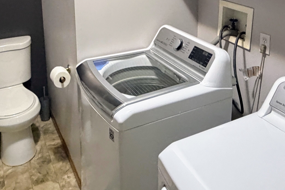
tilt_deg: -10.4
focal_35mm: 40
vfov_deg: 30.9
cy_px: -2
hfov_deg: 48.4
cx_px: 154
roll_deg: +0.3
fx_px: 317
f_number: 2.2
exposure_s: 1/60
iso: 640
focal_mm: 2.22
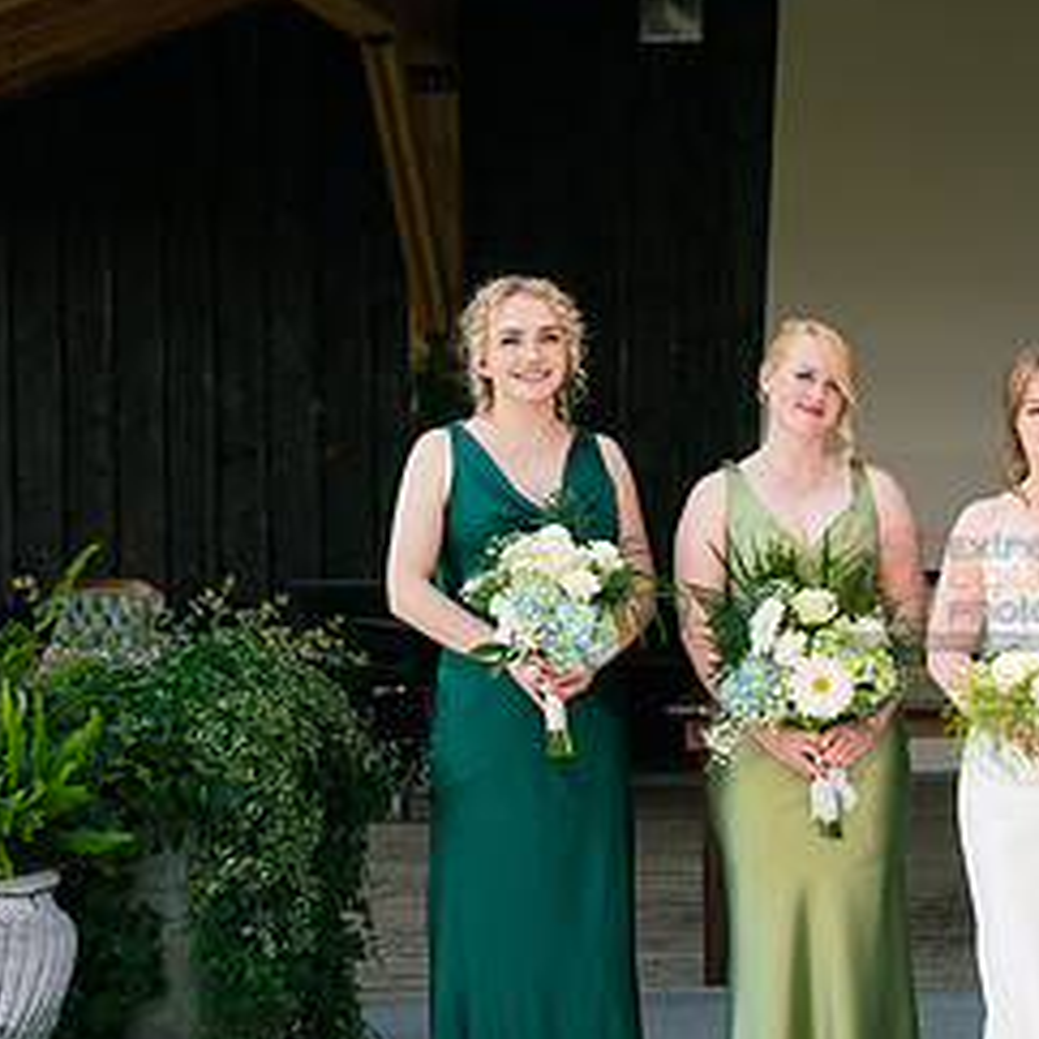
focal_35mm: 98
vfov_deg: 17.7
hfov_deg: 17.4
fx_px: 3328
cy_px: 586
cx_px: 1006
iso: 400
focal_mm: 47
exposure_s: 1/500
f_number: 5.6
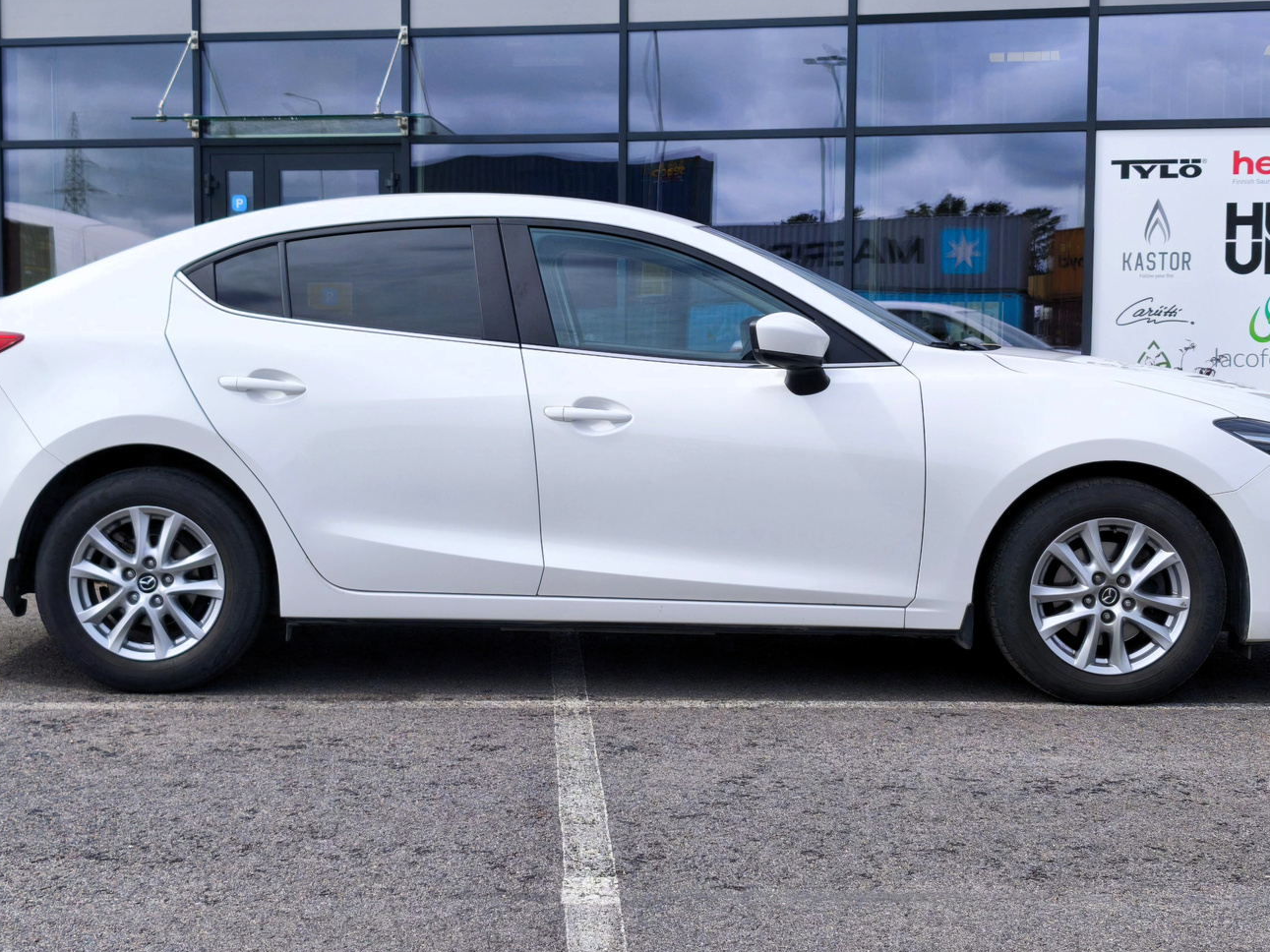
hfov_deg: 33.8
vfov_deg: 25.7
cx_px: 617
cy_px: 492
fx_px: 2091
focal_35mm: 57
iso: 50
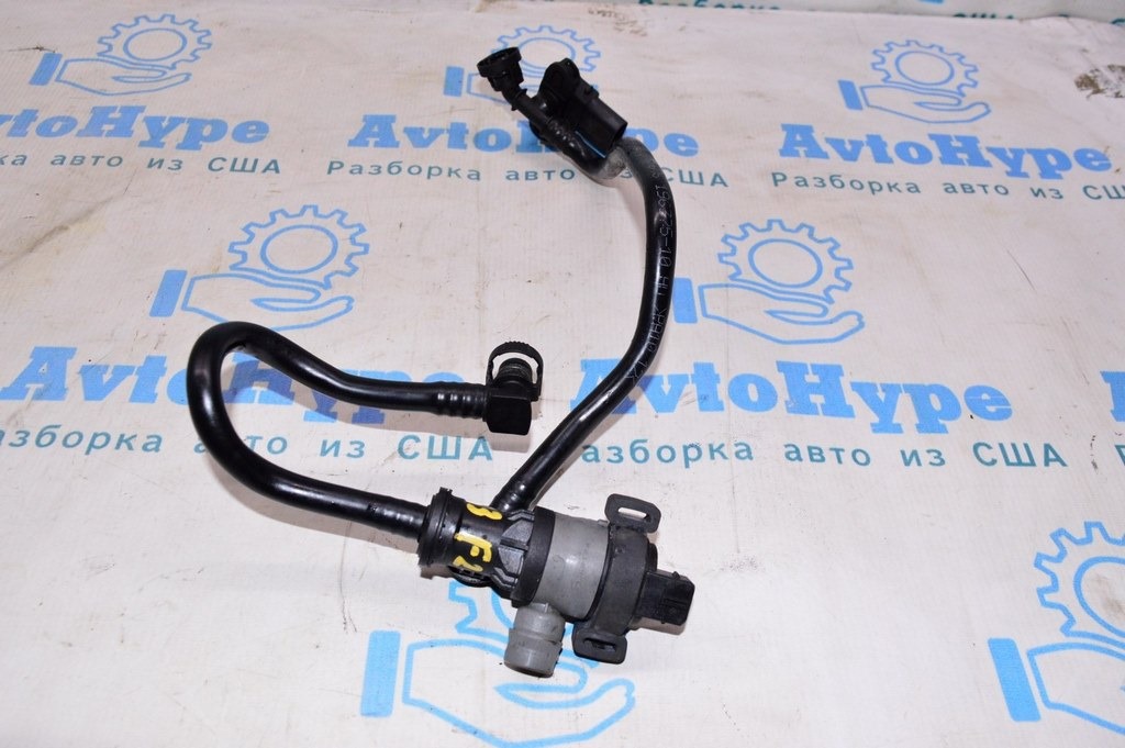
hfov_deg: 59.5
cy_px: 374
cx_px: 562
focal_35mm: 32
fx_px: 984
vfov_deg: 41.6
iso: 1600
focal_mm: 21
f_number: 8
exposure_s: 1/200
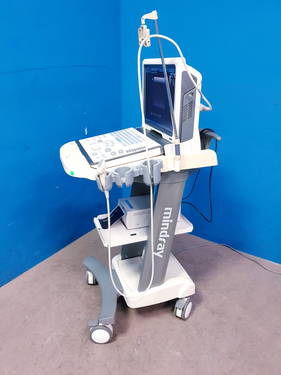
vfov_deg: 67.3
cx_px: 140
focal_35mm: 26
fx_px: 281
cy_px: 188
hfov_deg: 53.1
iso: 400
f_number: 1.5
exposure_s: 1/50
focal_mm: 4.3
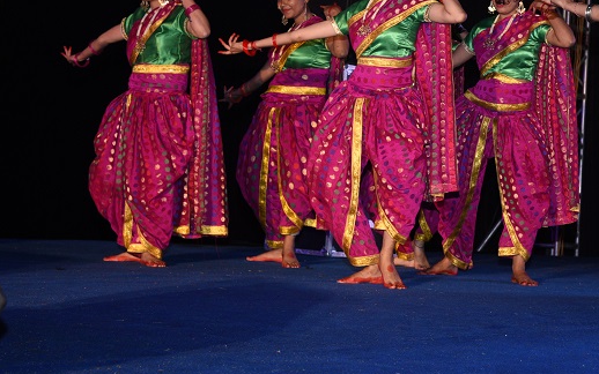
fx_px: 1388
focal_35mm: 85
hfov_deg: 23.9
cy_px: 78
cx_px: 493
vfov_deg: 15.3
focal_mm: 48
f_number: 5.6
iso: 1600
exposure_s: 1/160
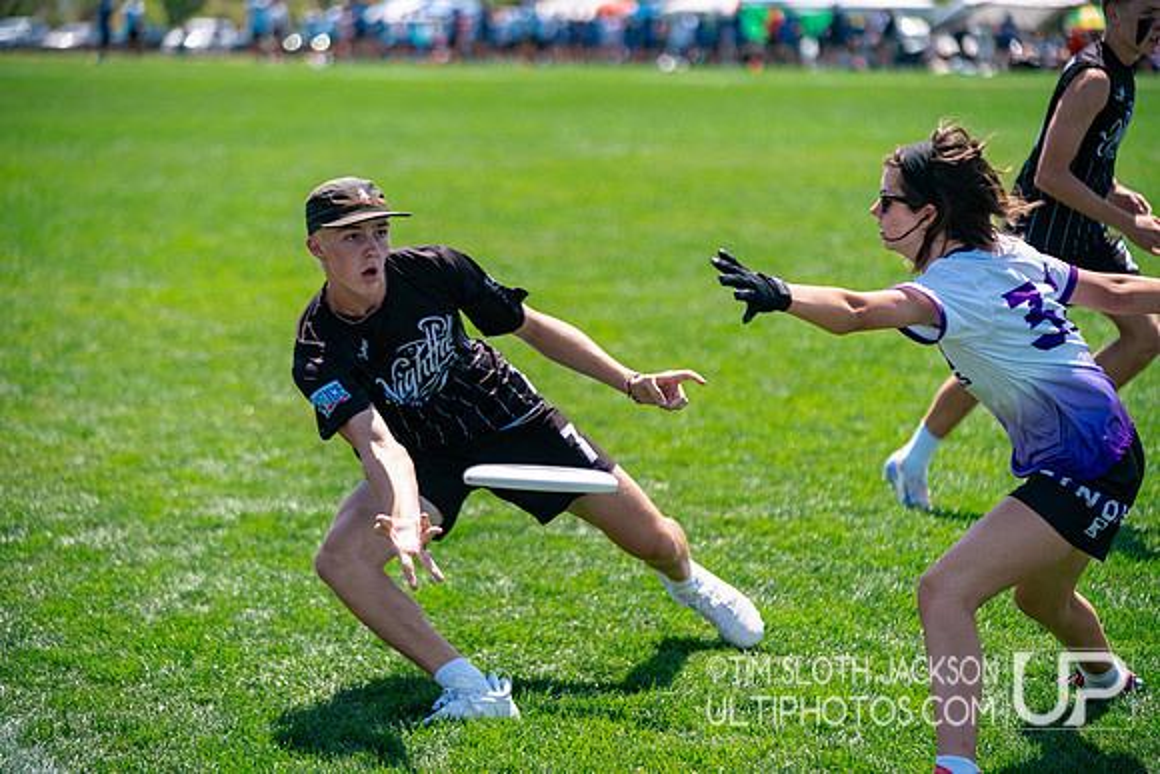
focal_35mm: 120
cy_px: 387
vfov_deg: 11.4
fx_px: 3867
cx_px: 580
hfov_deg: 17.1
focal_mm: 120
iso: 640
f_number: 2.8
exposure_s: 1/6400
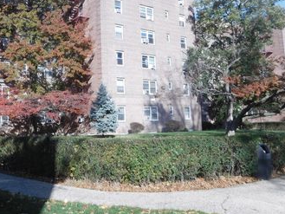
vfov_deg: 37.4
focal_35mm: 38
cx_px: 115
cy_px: 73
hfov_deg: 48.7
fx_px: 313
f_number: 3.4
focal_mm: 4.5
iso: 125
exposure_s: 1/800
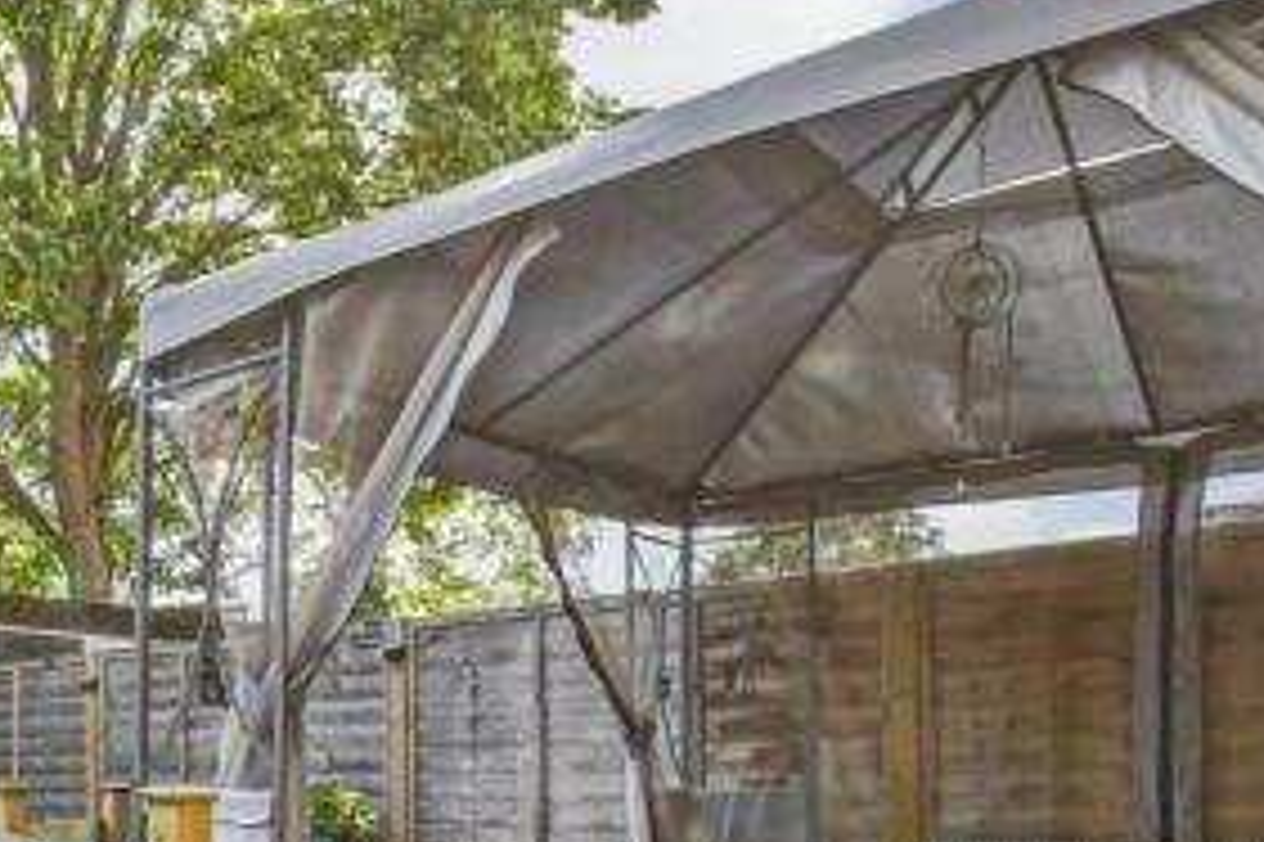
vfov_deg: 35.3
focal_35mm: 35
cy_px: 777
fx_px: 1228
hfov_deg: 48.5
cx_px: 119
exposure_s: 1/160
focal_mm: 10
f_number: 8
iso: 160
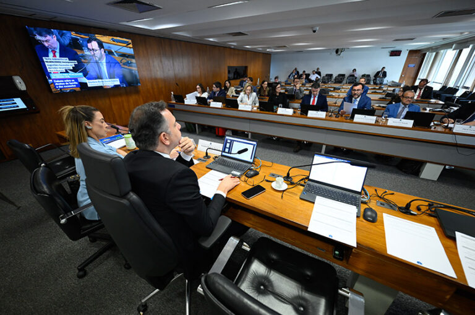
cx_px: 238
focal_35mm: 14
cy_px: 158
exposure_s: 1/160
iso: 1600
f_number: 2.8
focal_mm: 14
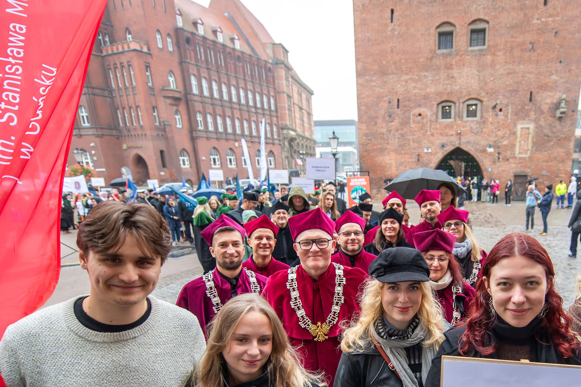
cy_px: 298
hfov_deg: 73.4
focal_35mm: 23
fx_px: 371
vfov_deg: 52.3
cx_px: 394
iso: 400
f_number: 2.8
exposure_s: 1/400
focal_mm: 14
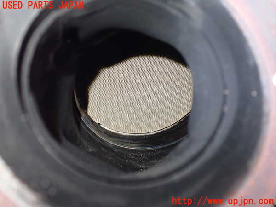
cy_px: 104
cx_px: 138
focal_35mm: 30
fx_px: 239
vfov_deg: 46.8
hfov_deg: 60.0
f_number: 2.3
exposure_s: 1/60
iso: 800
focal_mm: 5.4
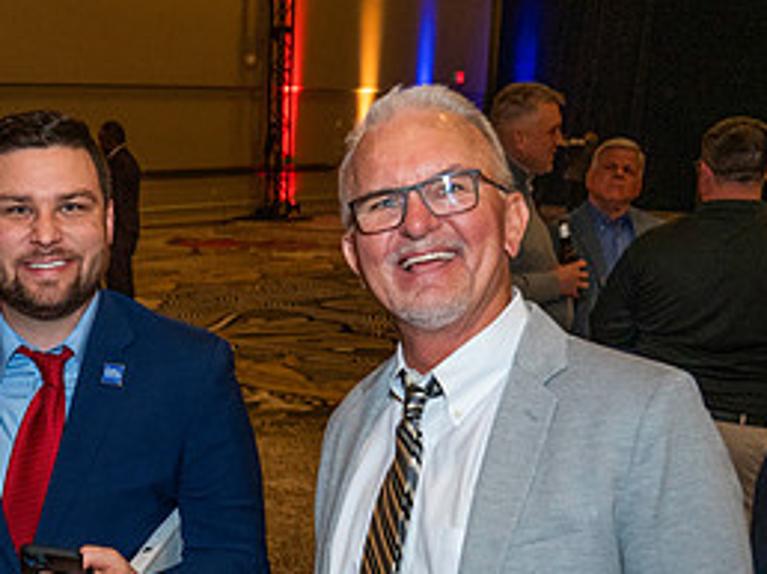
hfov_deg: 26.6
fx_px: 1527
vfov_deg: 20.2
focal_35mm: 69
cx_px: -5
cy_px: 655
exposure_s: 1/125
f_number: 4.5
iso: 3200
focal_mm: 24
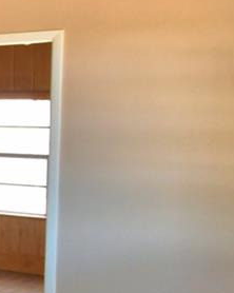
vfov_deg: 23.6
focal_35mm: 81
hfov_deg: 11.9
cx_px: -433
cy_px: 125
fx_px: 702
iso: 400
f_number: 4.5
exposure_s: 1/40
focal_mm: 10
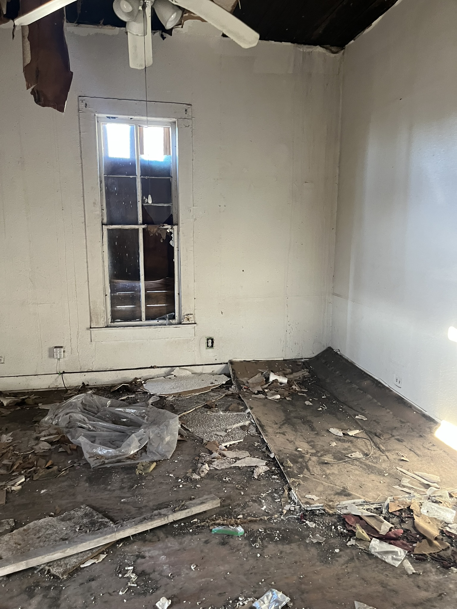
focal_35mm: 26
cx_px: 228
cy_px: 304
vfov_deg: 67.3
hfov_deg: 53.1
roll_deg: +0.2
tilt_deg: -14.0
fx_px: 458
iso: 320
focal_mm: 5.1
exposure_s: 1/60
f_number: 1.6
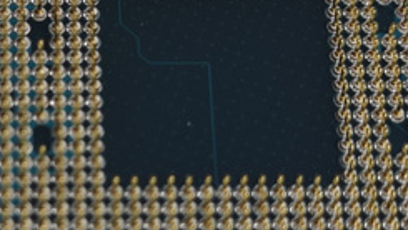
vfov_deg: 6.5
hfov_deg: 11.6
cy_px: 105
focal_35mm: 186
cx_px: 200
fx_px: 2013
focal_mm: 8.7
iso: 400
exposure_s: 1/100
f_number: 1.9
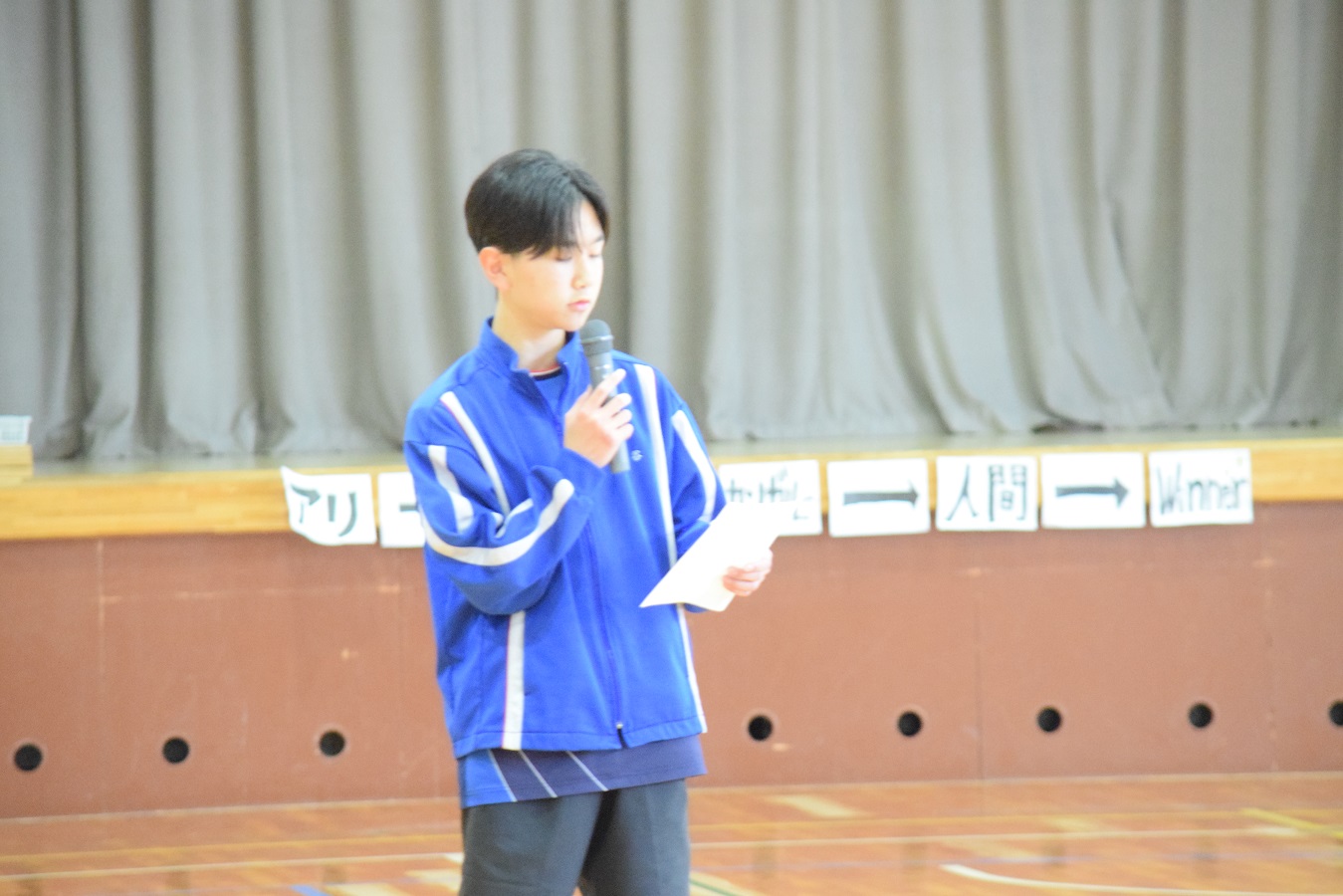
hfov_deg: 8.3
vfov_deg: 5.6
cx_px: 672
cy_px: 448
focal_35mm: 248
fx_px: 9235
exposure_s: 1/100
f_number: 5
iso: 6400
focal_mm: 165
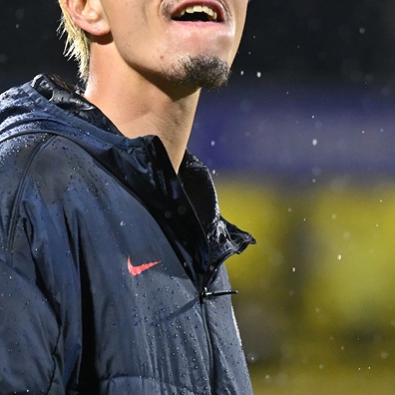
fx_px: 9966
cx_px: 267
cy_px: 144
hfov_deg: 2.3
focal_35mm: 772
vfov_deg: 2.3
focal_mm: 200
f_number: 2.8
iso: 4000
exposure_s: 1/1600
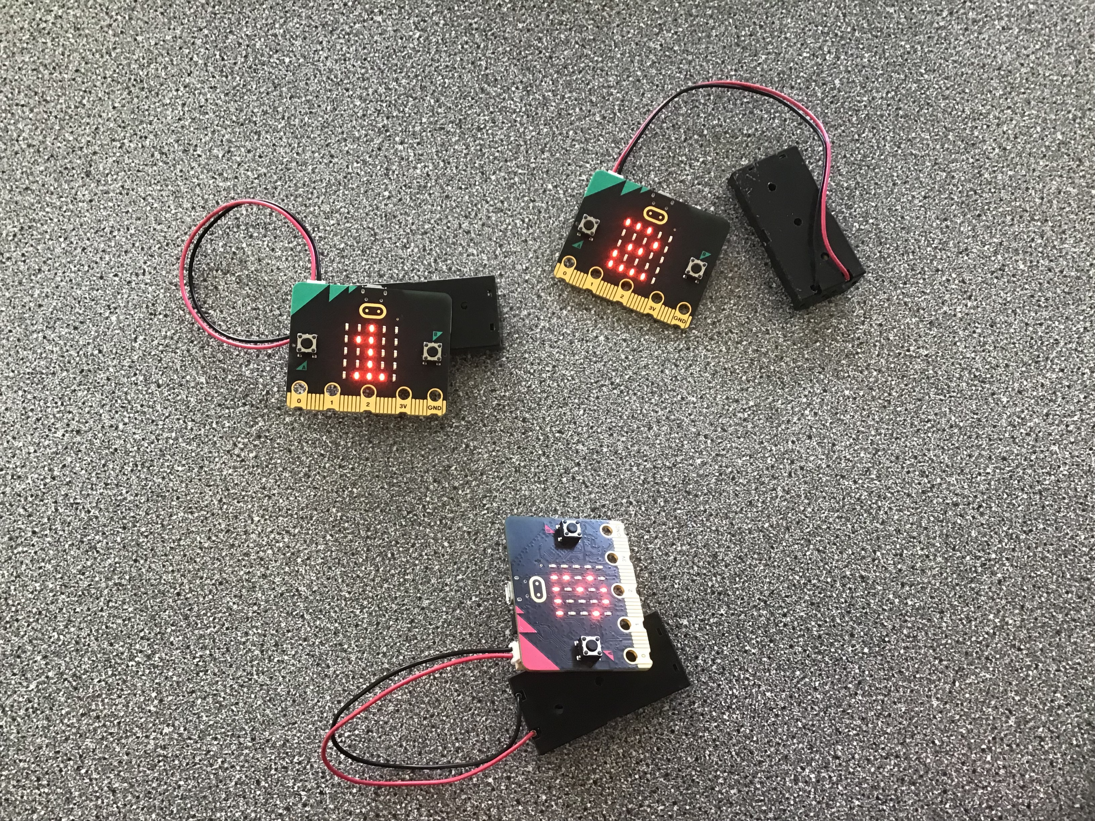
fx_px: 981
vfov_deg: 45.4
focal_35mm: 31
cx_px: 548
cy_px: 410
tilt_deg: -77.4
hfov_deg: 58.4
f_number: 2.4
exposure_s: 1/33
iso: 125
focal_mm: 3.3
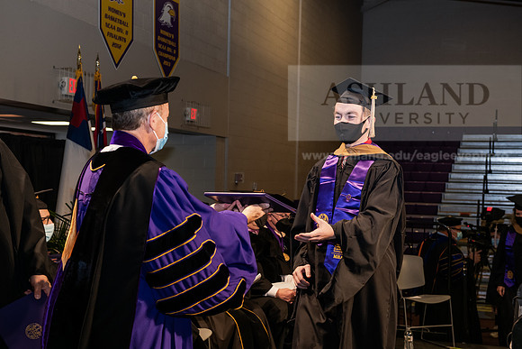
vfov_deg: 24.2
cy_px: 174
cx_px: 261
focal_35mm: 56
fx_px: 812
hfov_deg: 35.6
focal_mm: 56
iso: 1600
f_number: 6.3
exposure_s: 1/200
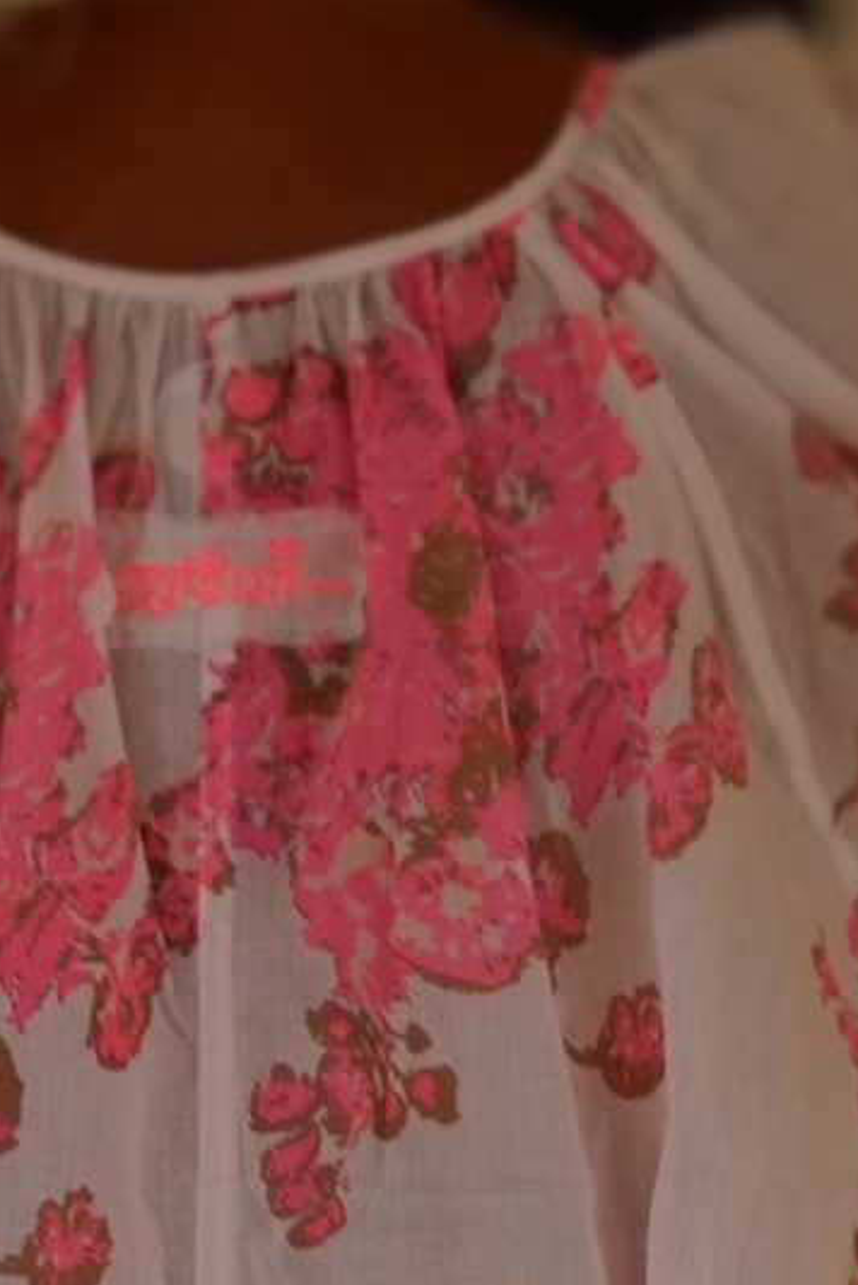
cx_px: 515
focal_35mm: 194
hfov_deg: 7.1
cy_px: 2153
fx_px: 6940
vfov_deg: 10.1
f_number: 5
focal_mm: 27
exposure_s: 1/160
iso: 200
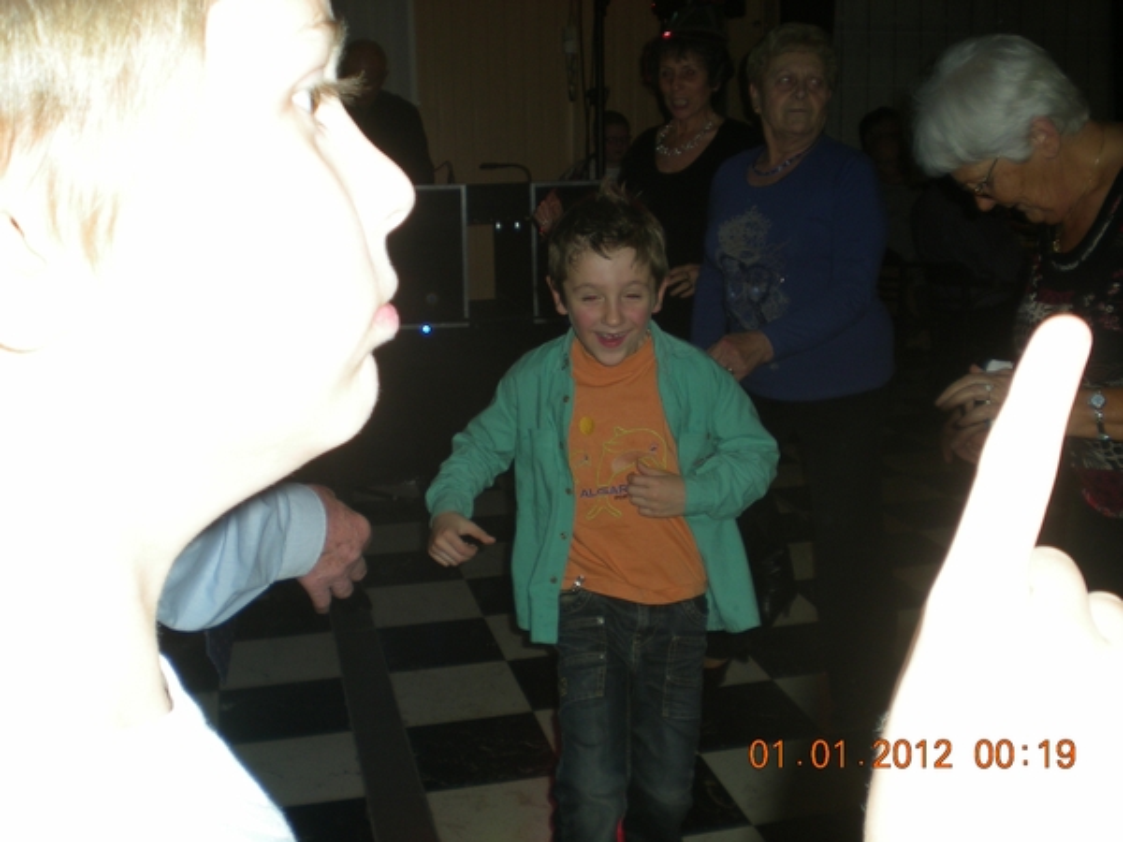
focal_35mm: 38
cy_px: 421
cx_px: 562
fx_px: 1233
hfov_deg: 49.0
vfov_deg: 37.7
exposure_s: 1/60
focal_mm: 6.3
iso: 50
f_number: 3.1
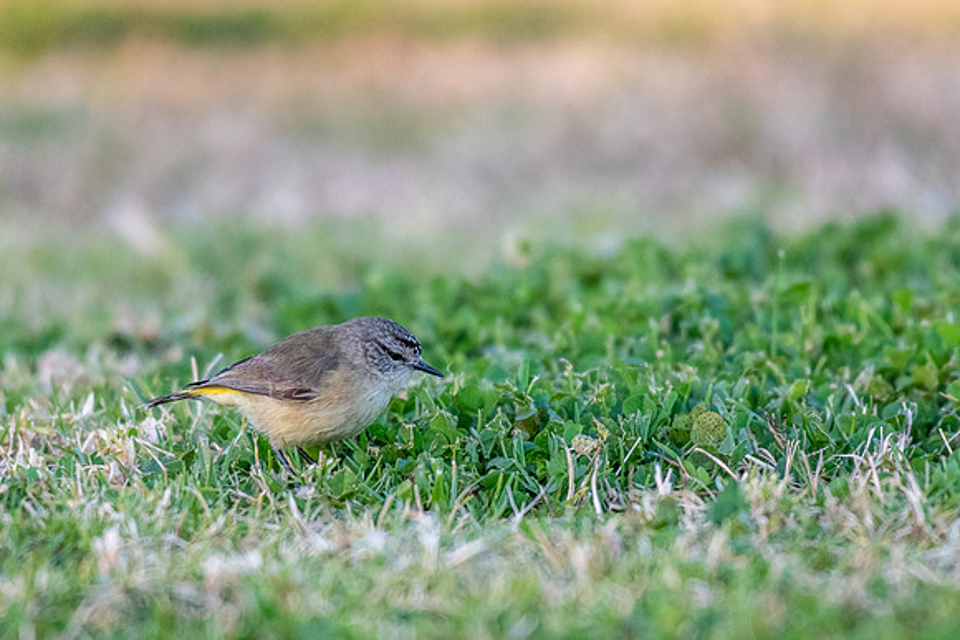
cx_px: 415
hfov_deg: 2.0
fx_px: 27191
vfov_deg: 1.3
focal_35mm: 1019
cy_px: 408
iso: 1250
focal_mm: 500
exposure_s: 1/320
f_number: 5.6
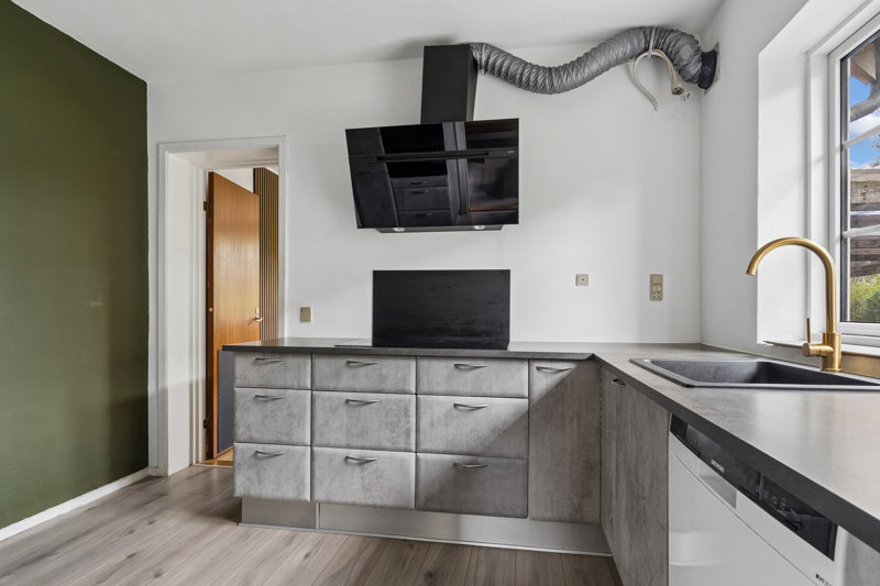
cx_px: 440
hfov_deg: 85.4
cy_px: 293
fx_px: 477
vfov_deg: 63.2
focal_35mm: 20
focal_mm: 13
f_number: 8
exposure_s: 1/6
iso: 200
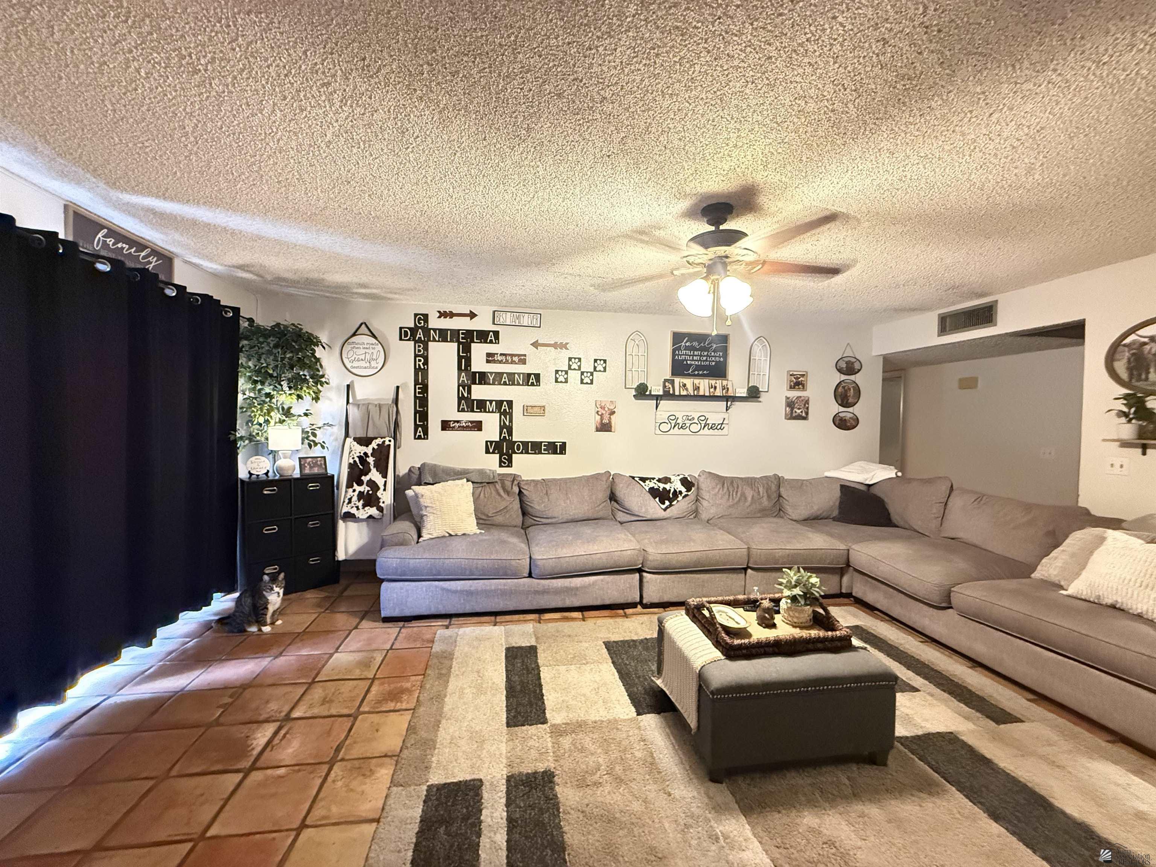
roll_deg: -1.2
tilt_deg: -0.6
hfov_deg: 102.1
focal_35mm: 14
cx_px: 578
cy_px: 434
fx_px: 468
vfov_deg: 85.7
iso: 1000
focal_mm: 2.22
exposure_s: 1/40
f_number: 2.2
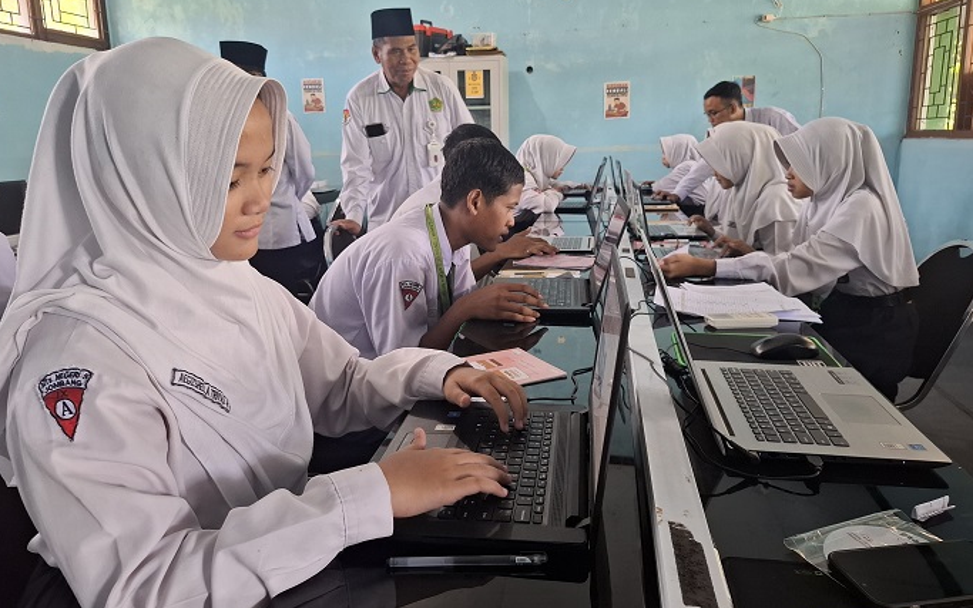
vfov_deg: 49.2
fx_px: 663
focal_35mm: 25
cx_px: 483
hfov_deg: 72.5
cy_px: 267
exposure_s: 1/50
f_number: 1.8
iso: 320
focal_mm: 5.54
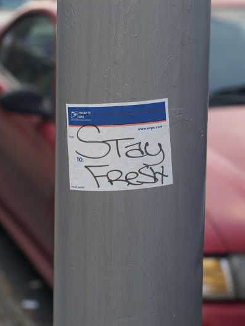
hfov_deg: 13.6
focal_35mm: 109
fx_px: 1029
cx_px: 123
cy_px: 163
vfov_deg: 18.0
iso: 100
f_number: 4
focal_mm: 50
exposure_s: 1/500
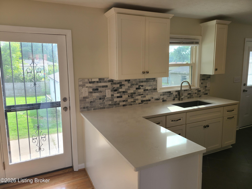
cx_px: 126
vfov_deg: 53.1
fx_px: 189
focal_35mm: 26
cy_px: 94
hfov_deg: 67.3
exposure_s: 1/167
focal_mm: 5.4
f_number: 1.8
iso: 40
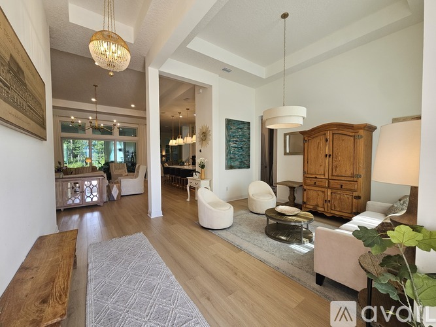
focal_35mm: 13
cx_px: 218
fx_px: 164
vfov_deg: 89.9
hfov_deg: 106.2
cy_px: 164
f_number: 2.2
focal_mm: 2.2
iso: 64
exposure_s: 1/120
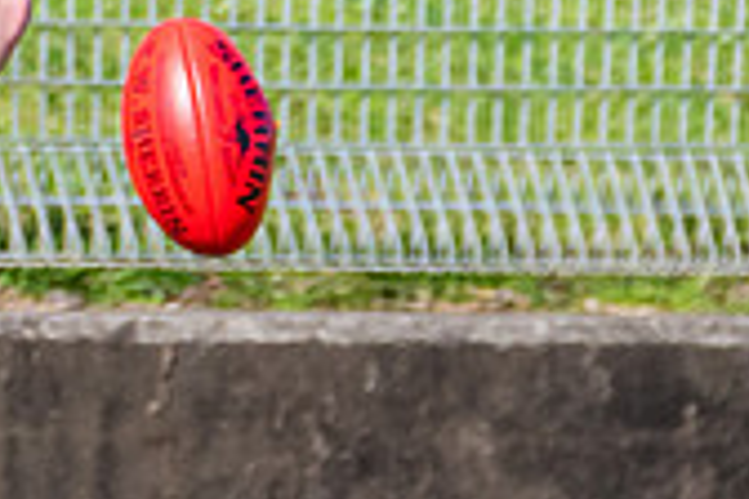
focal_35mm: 3409
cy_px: -371
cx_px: 127
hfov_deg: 0.6
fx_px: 70921
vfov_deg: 0.4
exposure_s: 1/1600
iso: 800
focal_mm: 460
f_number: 8
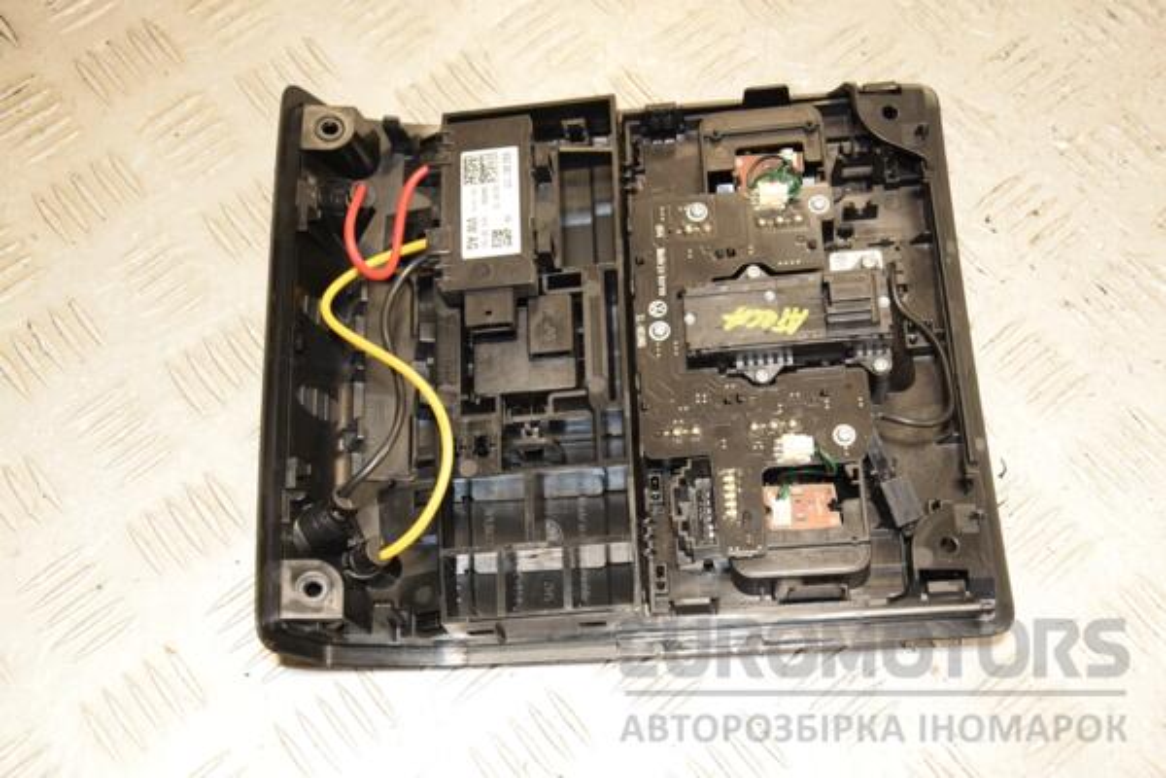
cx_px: 583
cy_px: 389
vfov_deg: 26.5
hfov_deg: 38.9
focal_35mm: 51
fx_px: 1652
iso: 800
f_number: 5.6
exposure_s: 1/200
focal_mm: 34
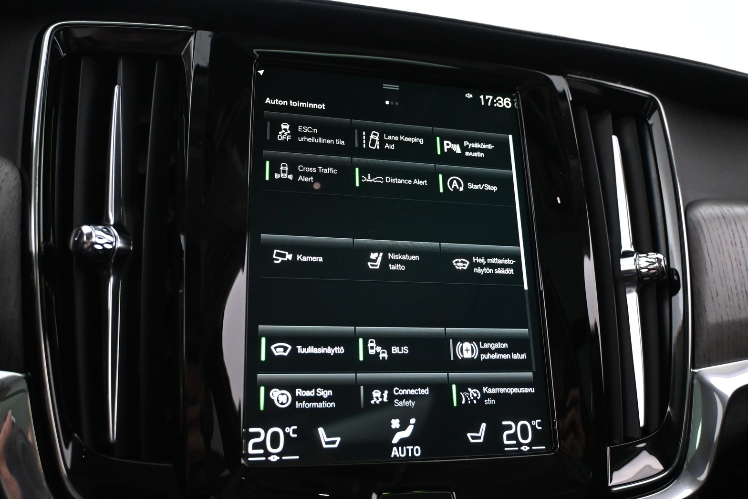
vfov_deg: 42.3
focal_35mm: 31
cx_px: 382
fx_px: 644
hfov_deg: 60.3
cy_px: 246
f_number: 4
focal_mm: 20
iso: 4000
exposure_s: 1/30
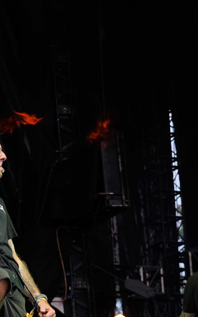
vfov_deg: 16.0
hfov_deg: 10.1
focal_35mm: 130
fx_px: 1122
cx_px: 104
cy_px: 221
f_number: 4
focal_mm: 52
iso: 125
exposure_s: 1/60
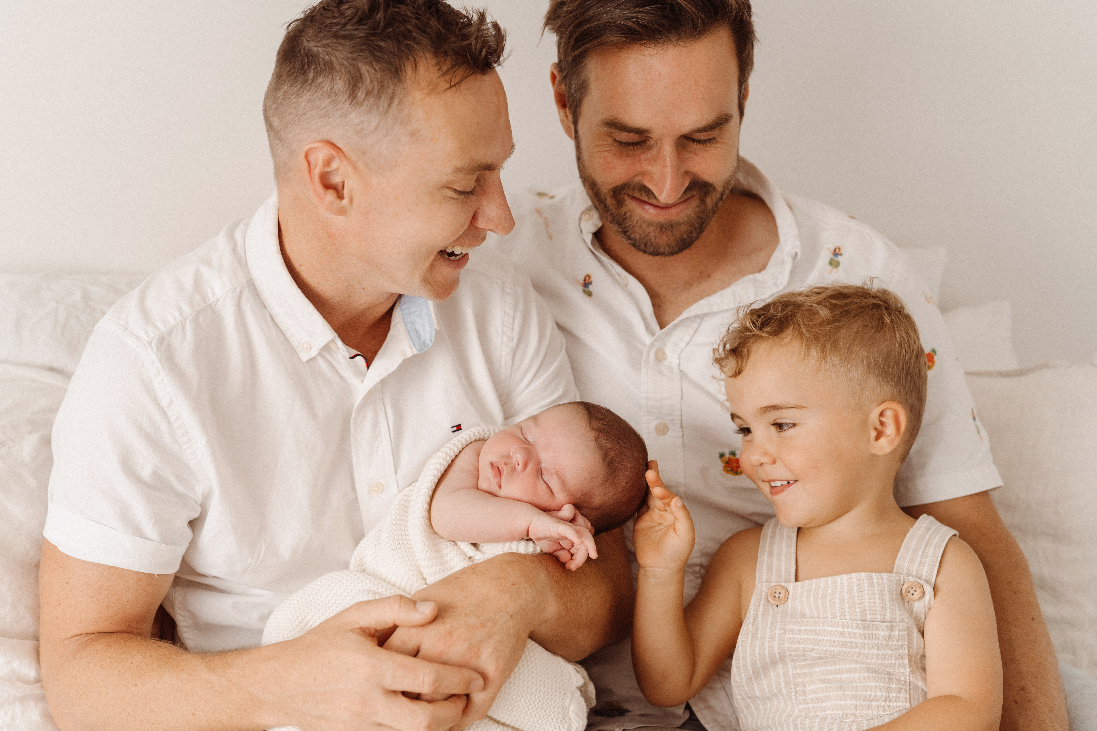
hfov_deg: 39.6
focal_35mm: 50
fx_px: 1523
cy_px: 366
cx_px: 548
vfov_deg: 27.0
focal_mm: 50
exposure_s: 1/250
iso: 800
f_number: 2.8
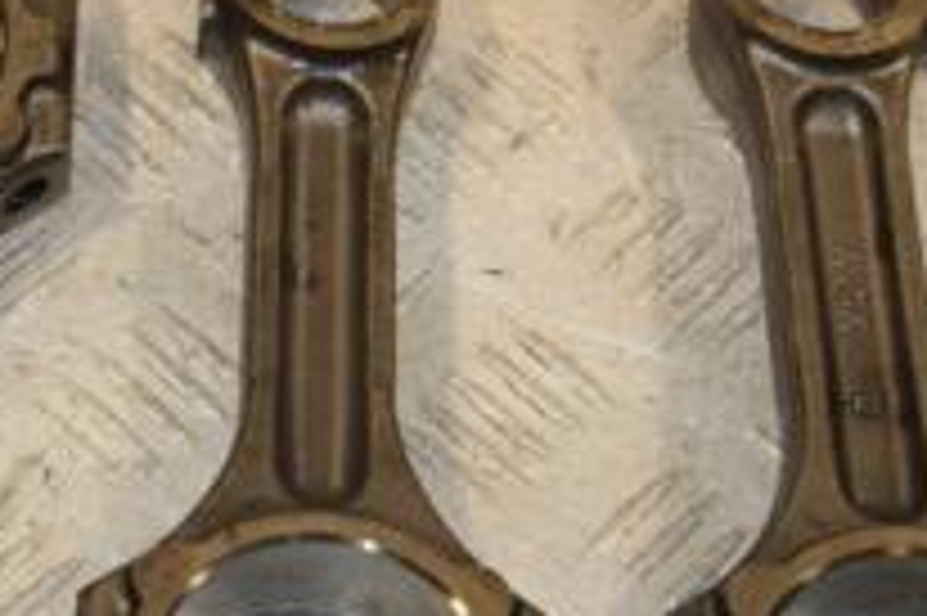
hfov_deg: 14.5
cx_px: 94
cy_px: 342
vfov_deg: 9.8
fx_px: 3602
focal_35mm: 140
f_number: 7.1
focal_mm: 32
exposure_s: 1/200
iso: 800
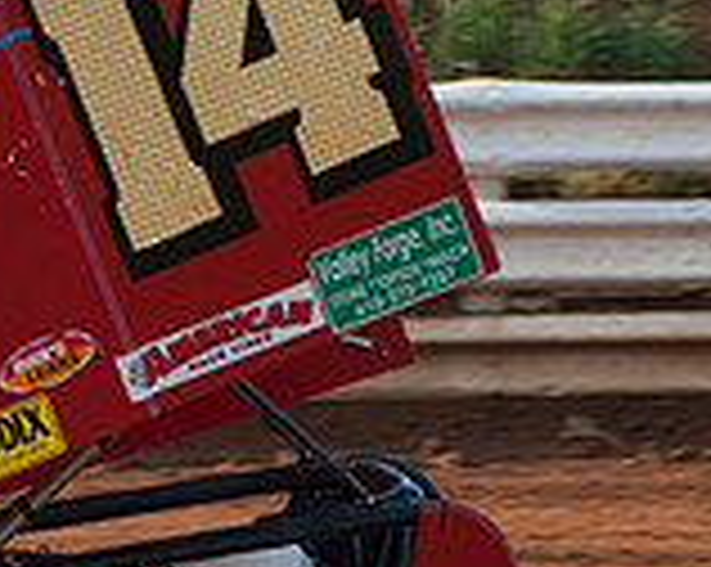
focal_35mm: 414
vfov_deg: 3.7
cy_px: 706
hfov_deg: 4.7
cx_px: -202
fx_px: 8701
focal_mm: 80
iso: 100
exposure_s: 1/400
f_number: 4
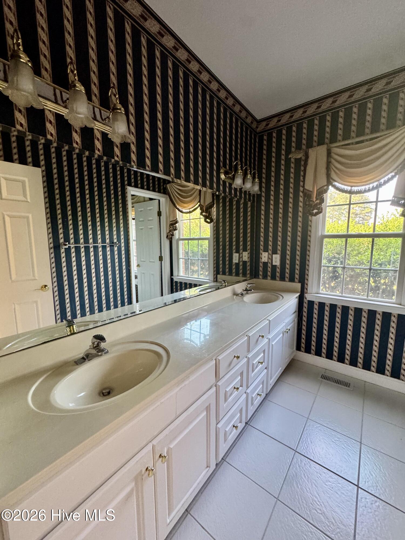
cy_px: 270
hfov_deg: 85.7
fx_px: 218
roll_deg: +0.4
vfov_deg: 102.1
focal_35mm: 14
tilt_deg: -7.0
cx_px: 202
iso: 400
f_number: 2.2
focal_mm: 2.22
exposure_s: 1/60
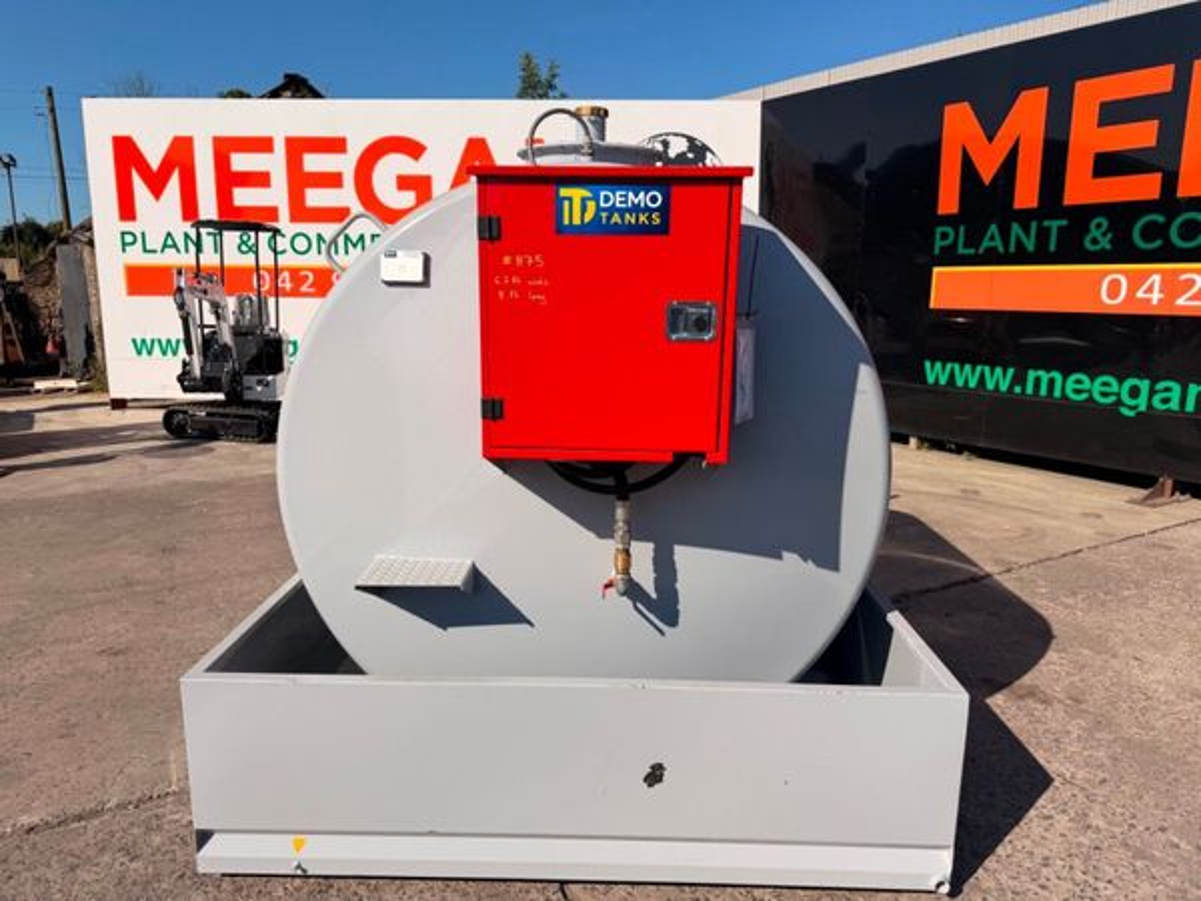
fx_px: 833
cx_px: 600
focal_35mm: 24
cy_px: 450
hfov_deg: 71.6
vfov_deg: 56.8
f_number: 1.78
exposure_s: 1/8130
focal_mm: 6.76
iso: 80
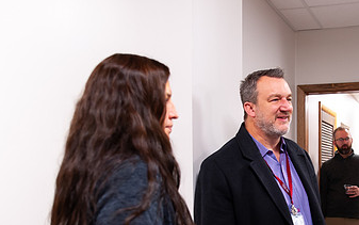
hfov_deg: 38.6
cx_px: 265
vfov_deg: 24.8
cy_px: 195
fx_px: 499
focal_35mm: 51
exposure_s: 1/125
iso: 800
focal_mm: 24
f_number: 2.8
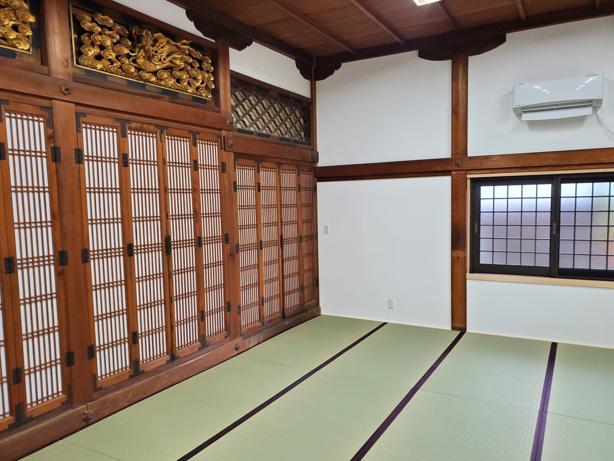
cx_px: 307
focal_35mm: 26
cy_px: 230
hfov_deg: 67.3
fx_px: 461
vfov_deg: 53.1
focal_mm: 4.3
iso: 320
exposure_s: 1/100
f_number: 2.4
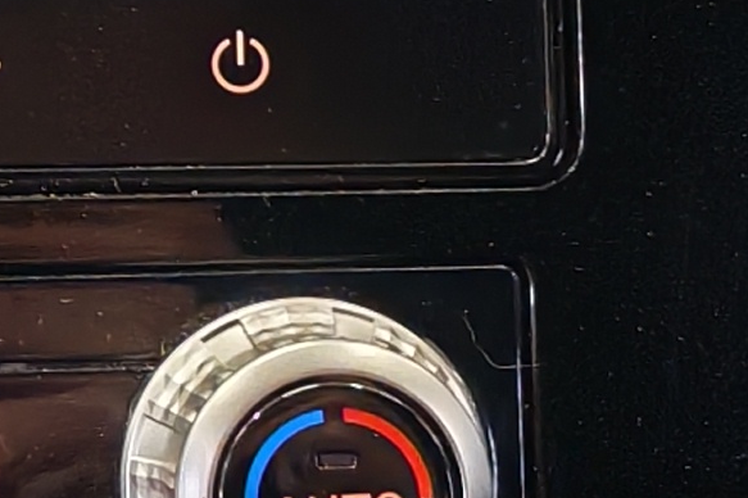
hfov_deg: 8.5
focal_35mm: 234
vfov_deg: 5.9
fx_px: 4859
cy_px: 14
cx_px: -543
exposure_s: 1/50
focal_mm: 6.12
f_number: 1.9
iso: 1575
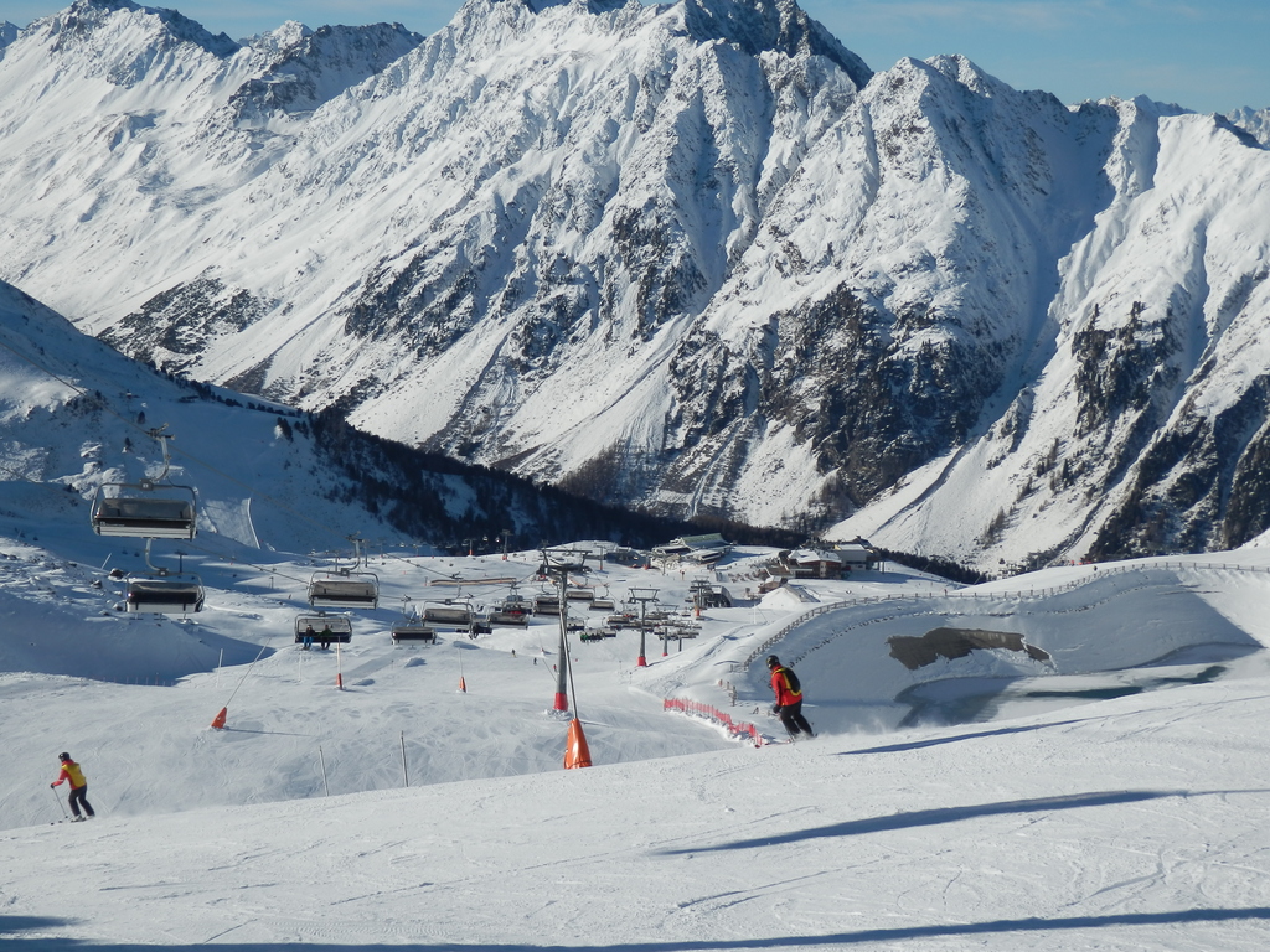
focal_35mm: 66
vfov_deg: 22.3
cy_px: 476
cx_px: 635
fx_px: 2421
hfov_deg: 29.4
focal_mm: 11.9
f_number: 12.4
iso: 80
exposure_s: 1/160
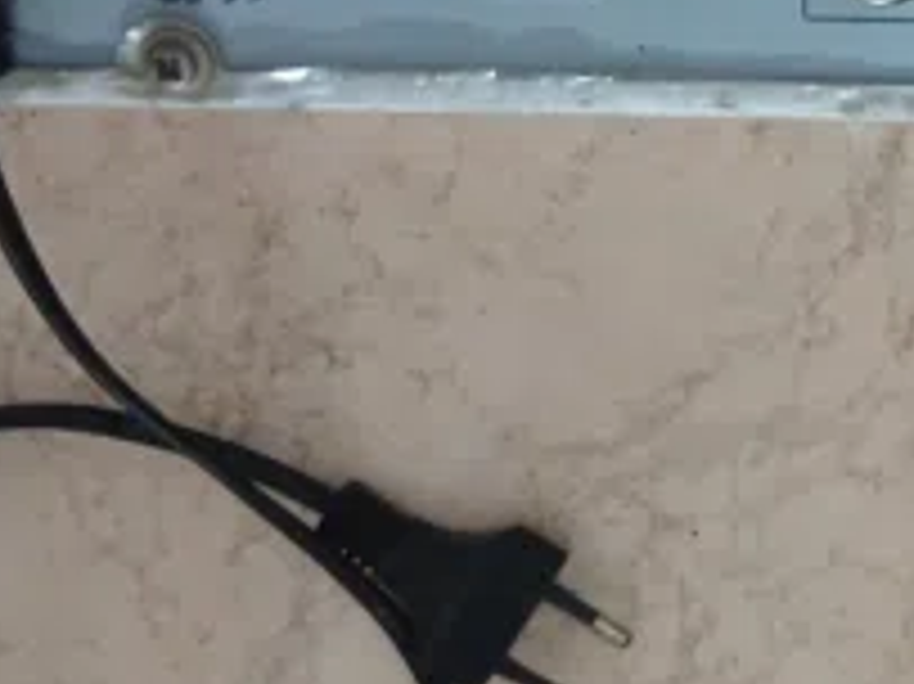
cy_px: 171
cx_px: 1063
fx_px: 2164
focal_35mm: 82
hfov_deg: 22.2
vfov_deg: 17.9
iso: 400
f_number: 1.8
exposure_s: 1/25
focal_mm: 3.98
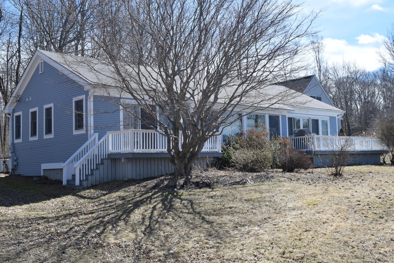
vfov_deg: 30.8
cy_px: 132
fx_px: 476
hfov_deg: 45.0
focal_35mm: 44
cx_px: 197
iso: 200
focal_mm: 29
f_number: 10
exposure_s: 1/400
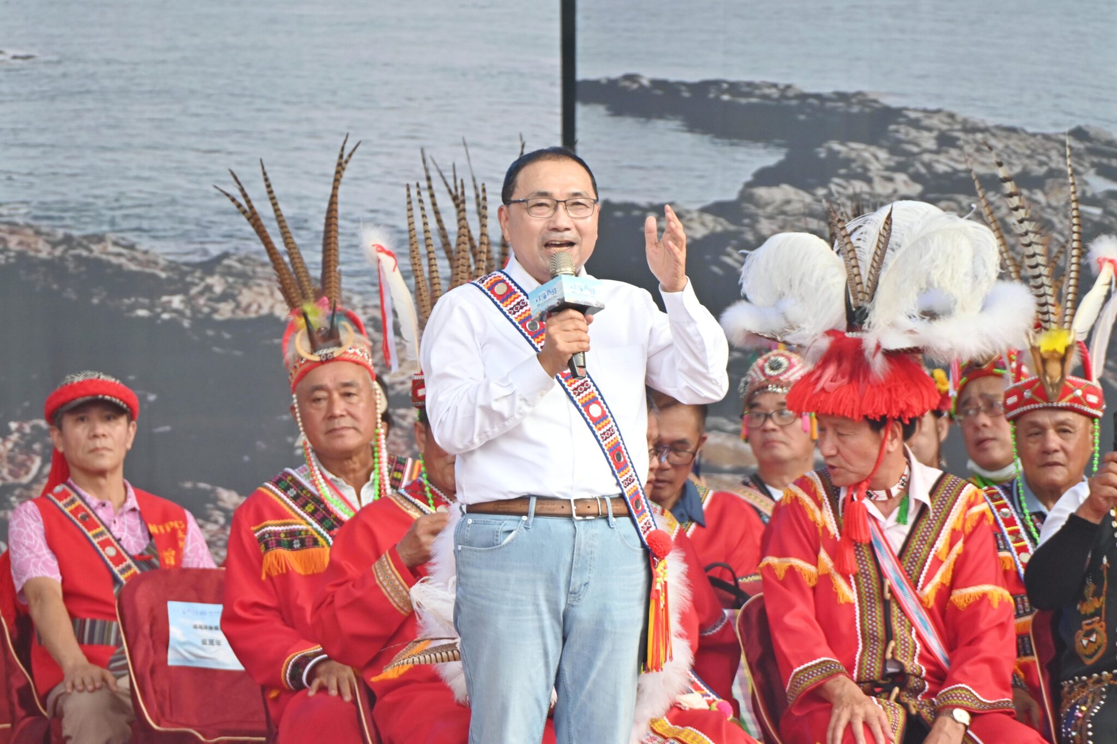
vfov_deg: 3.4
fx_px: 12409
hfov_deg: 5.2
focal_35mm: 400
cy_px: 372
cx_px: 558
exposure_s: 1/250
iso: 500
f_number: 8
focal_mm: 400
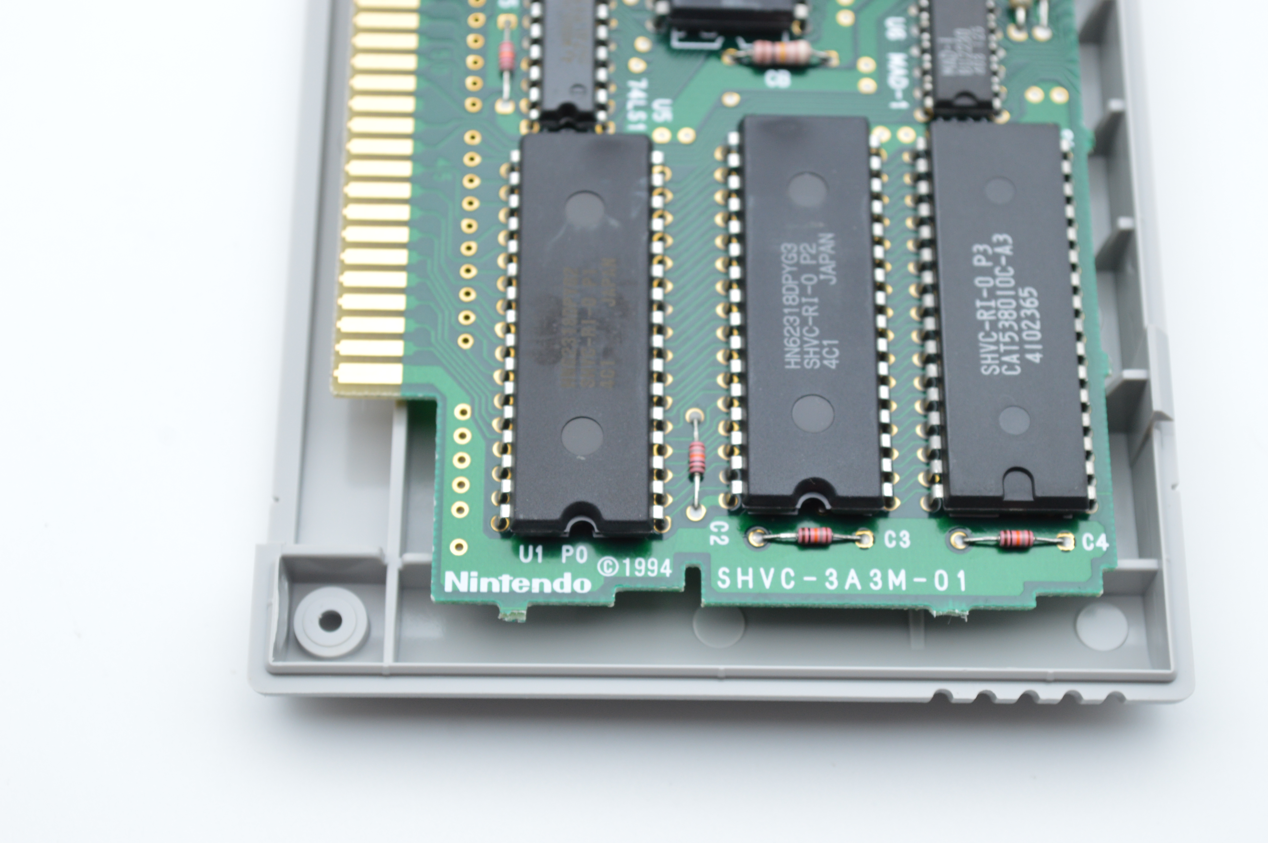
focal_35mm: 78
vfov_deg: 17.5
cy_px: 422
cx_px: 634
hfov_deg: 26.0
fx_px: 2745
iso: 400
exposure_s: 1/80
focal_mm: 52
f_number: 8
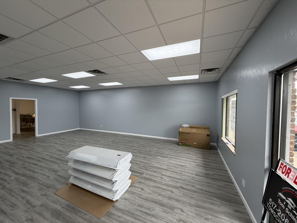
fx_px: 120
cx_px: 148
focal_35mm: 14
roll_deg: +0.8
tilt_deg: -1.3
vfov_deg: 85.7
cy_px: 112
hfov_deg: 102.1
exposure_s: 1/120
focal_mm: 2.22
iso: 64
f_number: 2.2
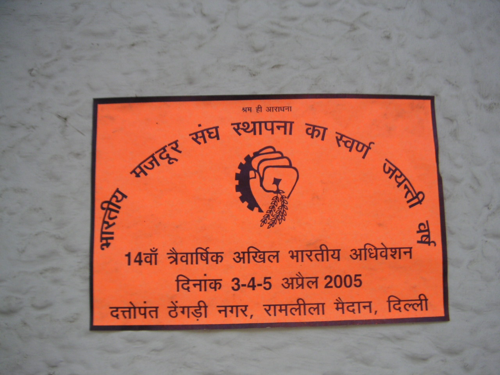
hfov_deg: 49.0
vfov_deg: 37.7
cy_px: 188
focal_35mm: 38
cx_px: 250
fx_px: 549
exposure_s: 1/180
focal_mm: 6
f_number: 2.8
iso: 50
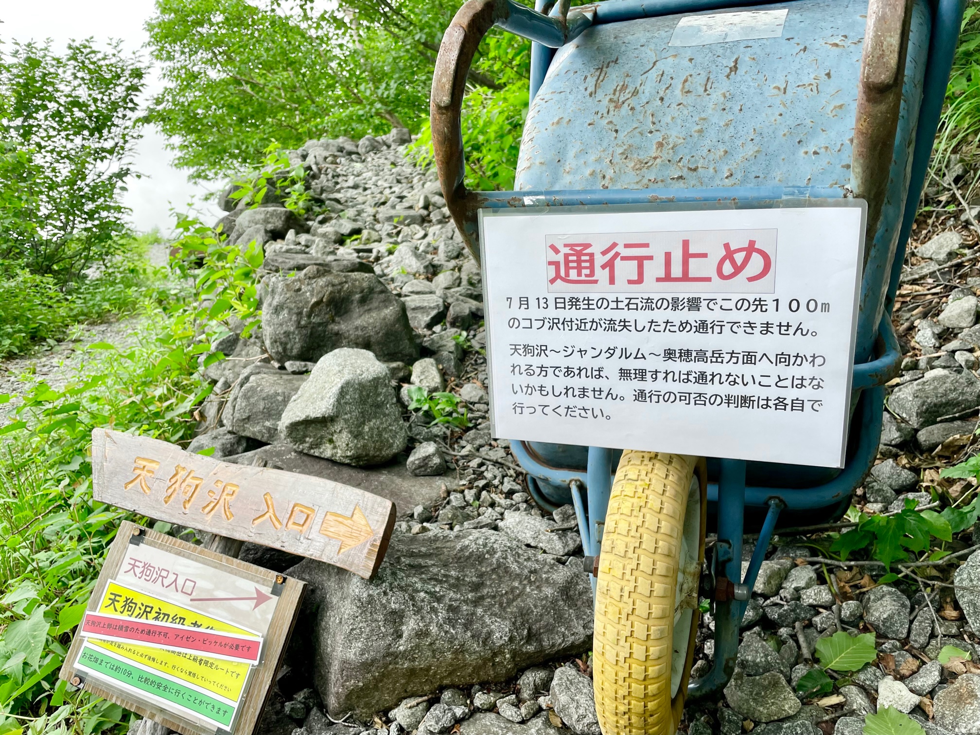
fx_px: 736
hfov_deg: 67.3
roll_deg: +1.5
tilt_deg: -13.2
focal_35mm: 26
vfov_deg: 53.1
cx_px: 490
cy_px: 368
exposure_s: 1/121
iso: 32
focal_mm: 4.2
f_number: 1.6
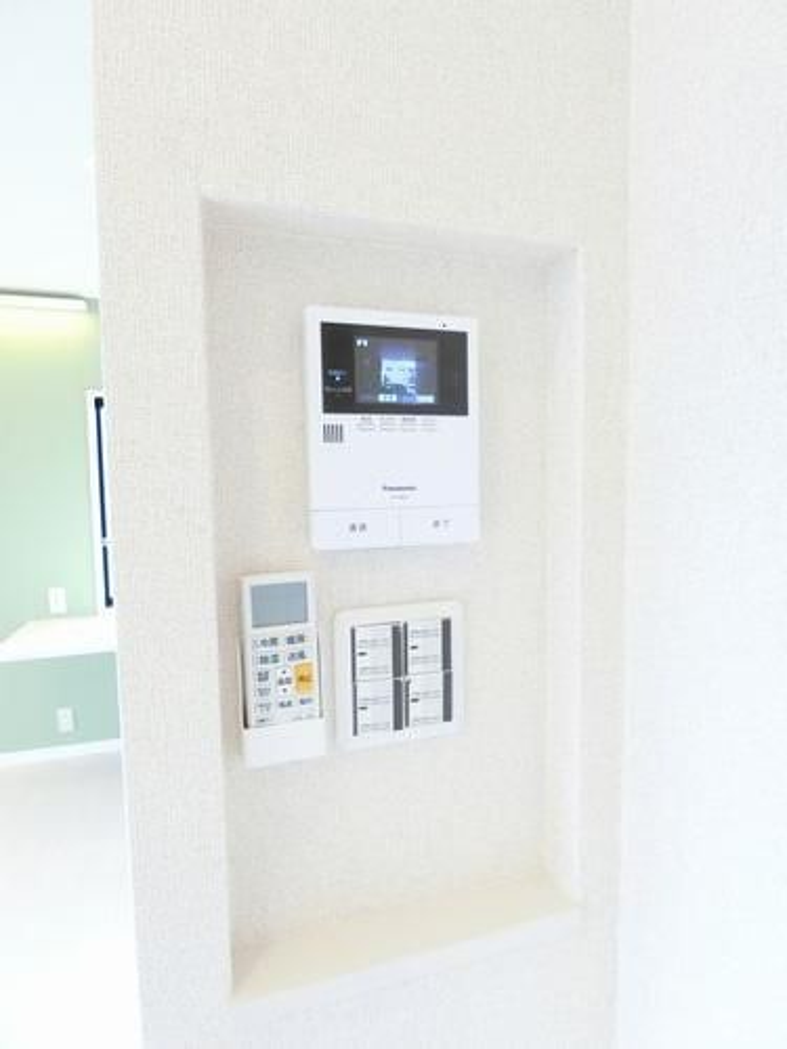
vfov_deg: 84.7
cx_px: 394
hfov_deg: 68.7
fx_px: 576
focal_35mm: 19
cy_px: 524
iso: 250
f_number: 2.7
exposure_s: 1/125
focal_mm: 4.06
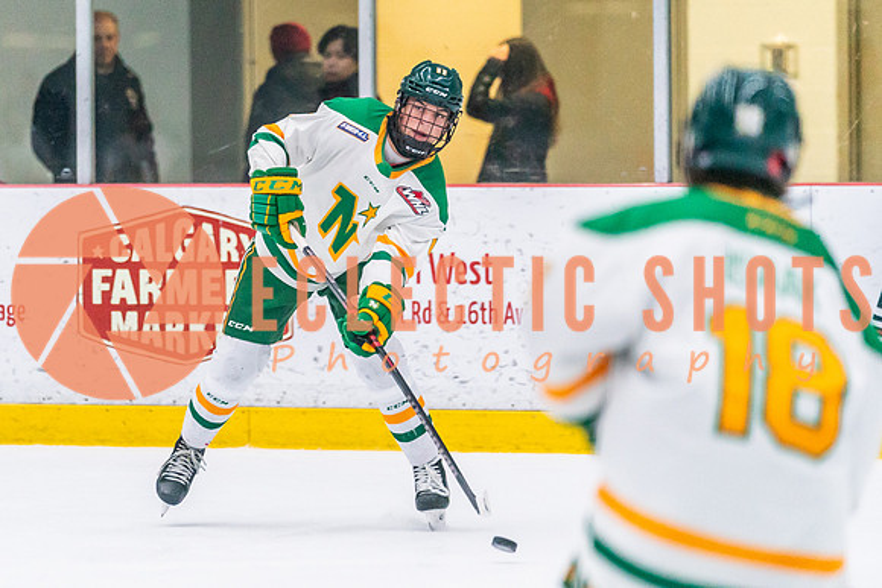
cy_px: 265
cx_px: 318
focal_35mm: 305
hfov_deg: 6.7
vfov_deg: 4.5
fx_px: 7483
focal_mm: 187
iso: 3200
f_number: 2.8
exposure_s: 1/1250
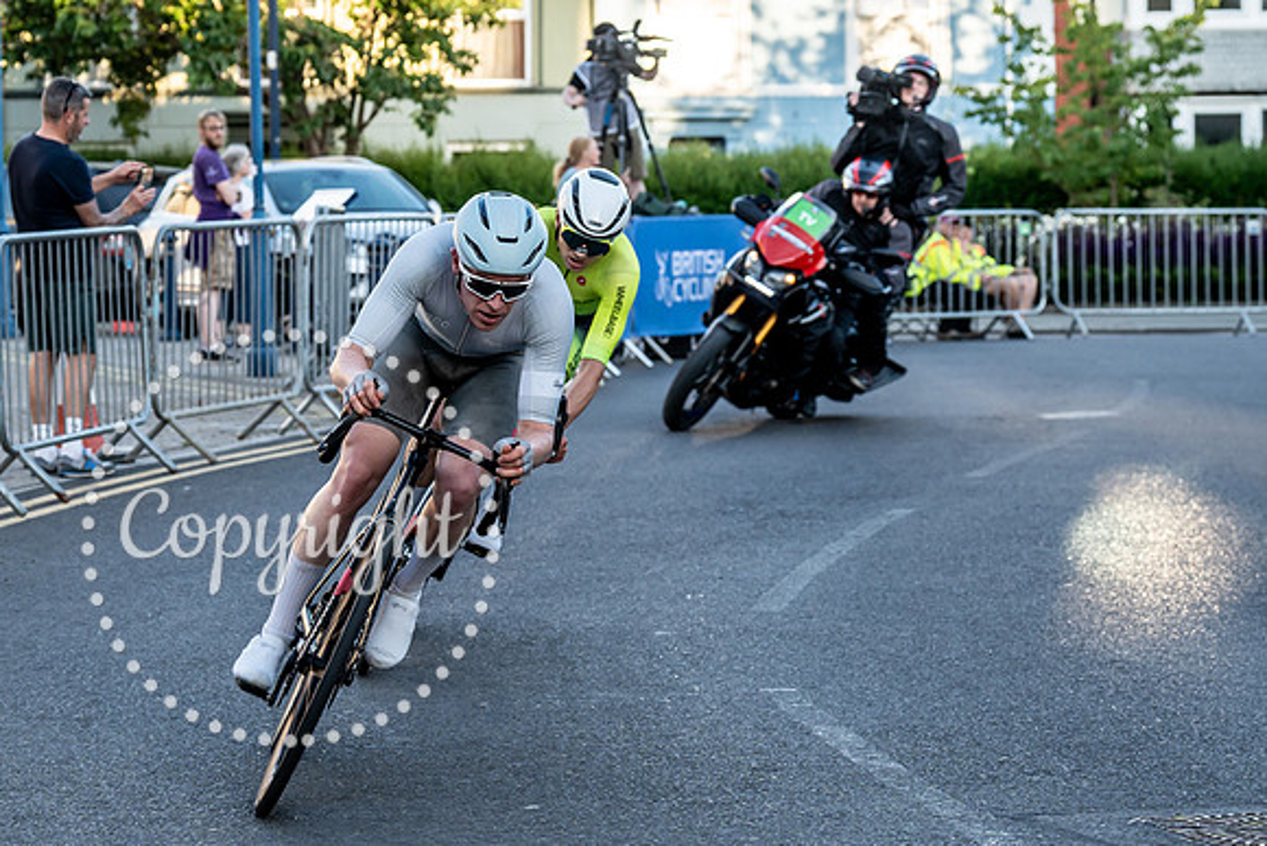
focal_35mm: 124
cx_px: 447
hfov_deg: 16.4
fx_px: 4378
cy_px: 322
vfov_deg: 11.0
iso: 400
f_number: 4.5
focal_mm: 75
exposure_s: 1/500
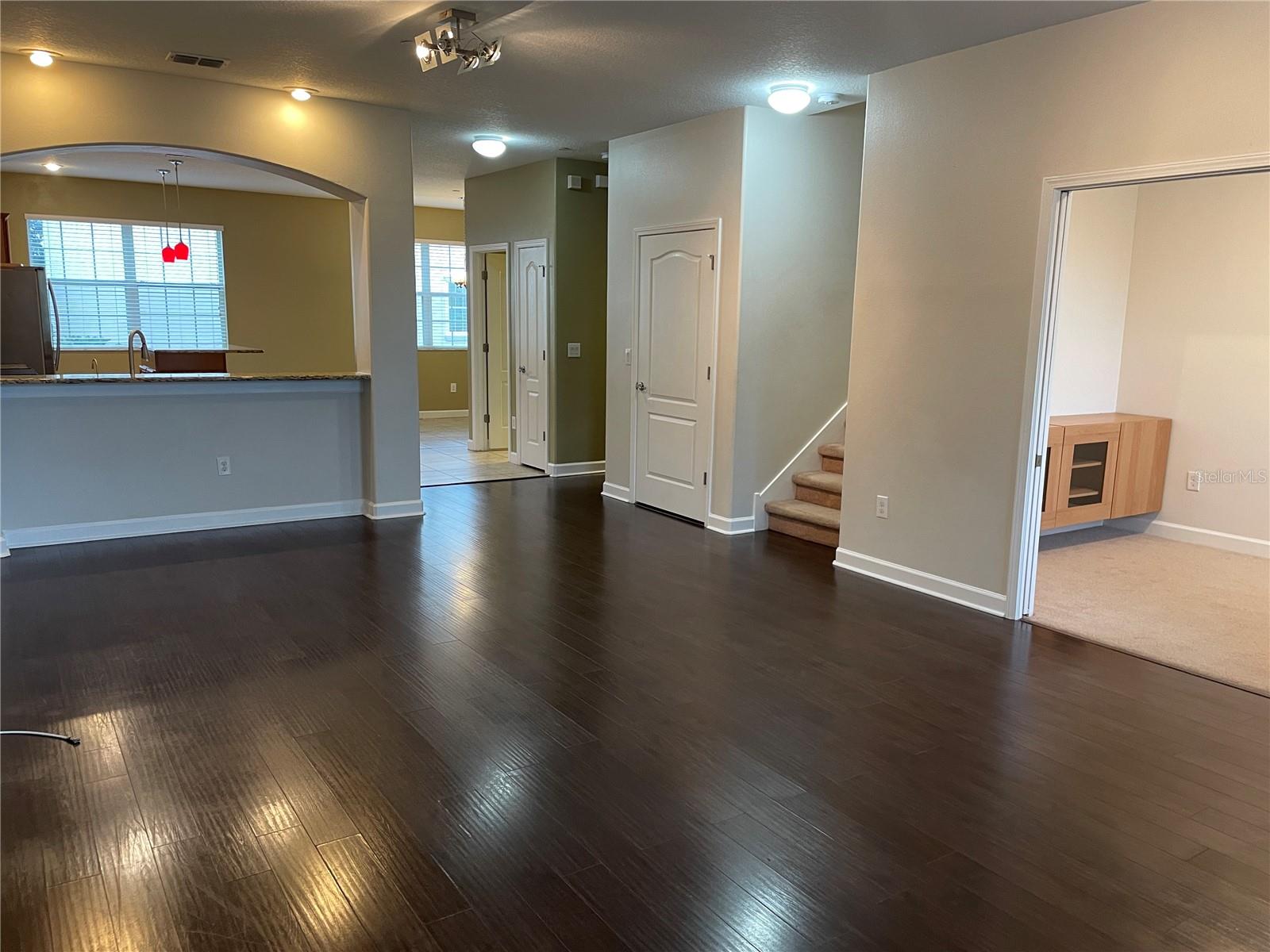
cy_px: 476
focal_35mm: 26
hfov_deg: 67.3
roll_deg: -1.9
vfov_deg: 53.1
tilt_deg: -8.0
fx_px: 954
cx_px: 635
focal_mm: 4.2
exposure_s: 1/60
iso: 160
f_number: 1.6
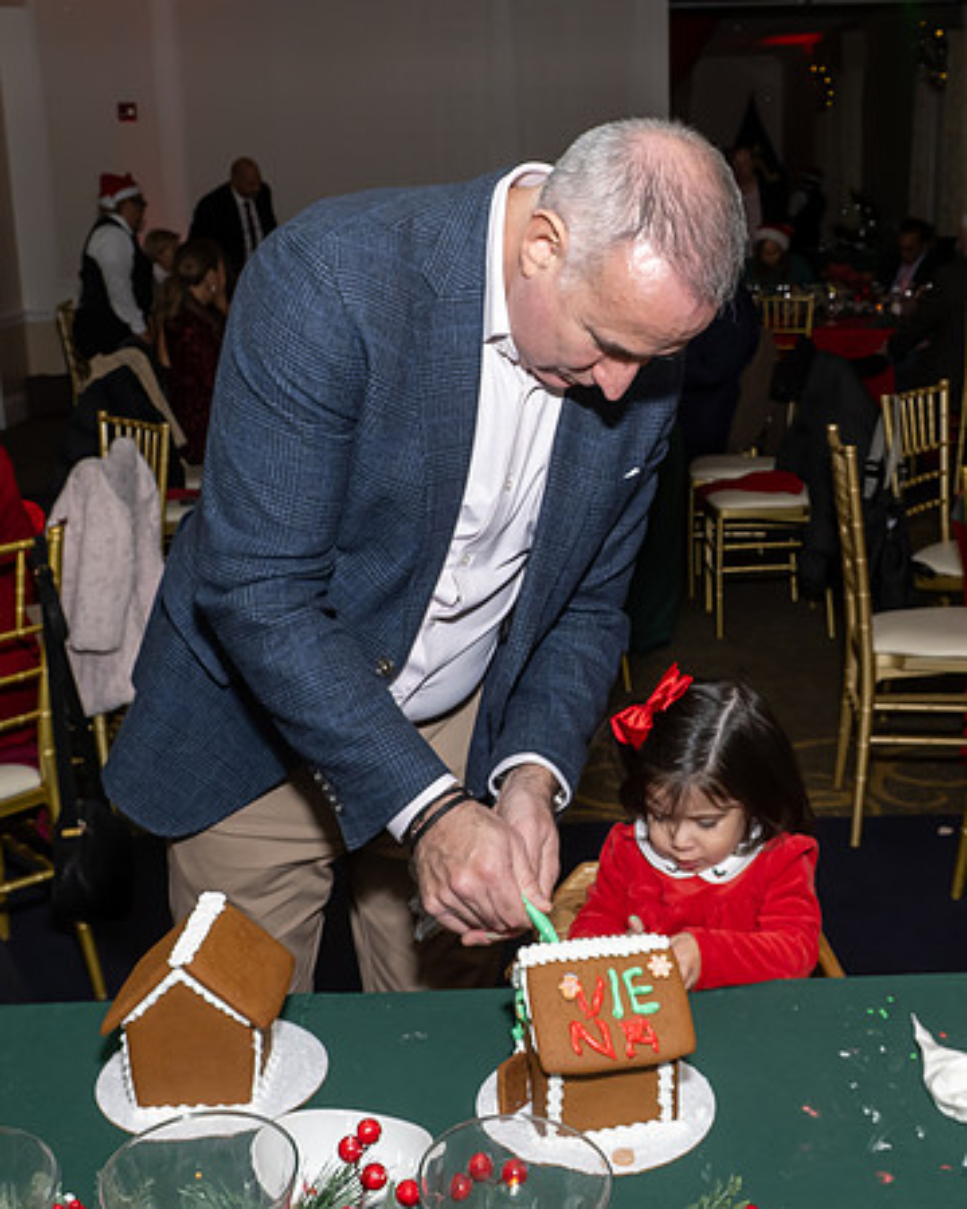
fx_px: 1558
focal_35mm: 44
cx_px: 546
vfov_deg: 42.4
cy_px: 560
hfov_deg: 34.4
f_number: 8
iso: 800
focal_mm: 18
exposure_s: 1/250
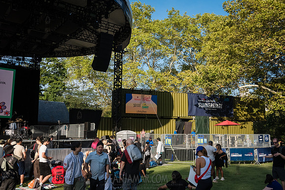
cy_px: 95
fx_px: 253
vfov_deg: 41.1
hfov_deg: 58.7
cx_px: 142
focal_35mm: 32
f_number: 5.6
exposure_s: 1/4000
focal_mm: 32
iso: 2000
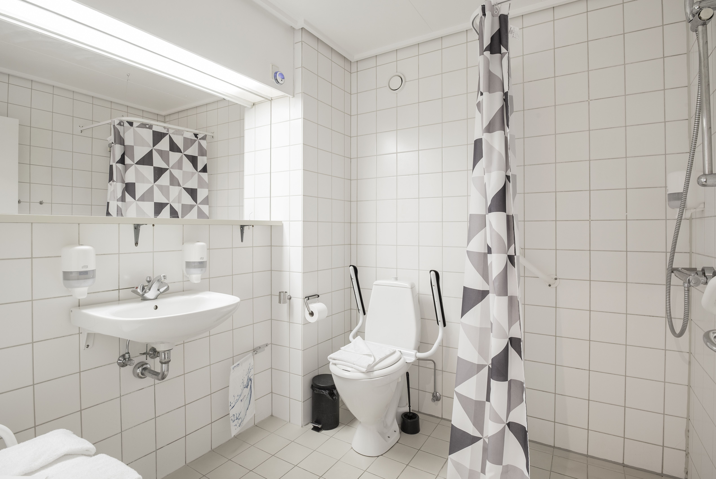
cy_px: 240
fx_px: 339
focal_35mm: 17
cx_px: 358
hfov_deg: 93.2
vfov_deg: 70.6
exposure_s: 2
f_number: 9
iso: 200
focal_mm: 17
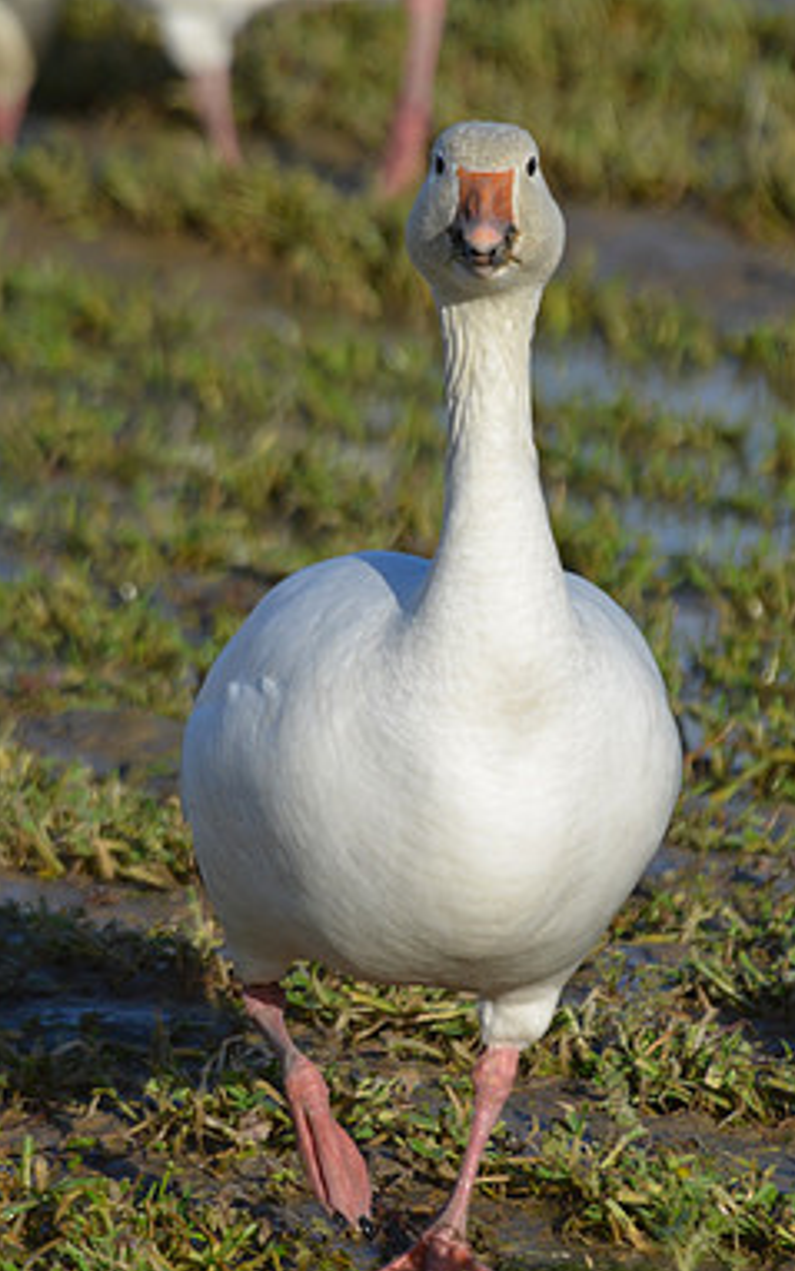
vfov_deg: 3.0
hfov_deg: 1.9
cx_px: 339
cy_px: 636
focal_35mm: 695
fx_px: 24075
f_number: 7.1
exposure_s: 1/2000
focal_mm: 300
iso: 400
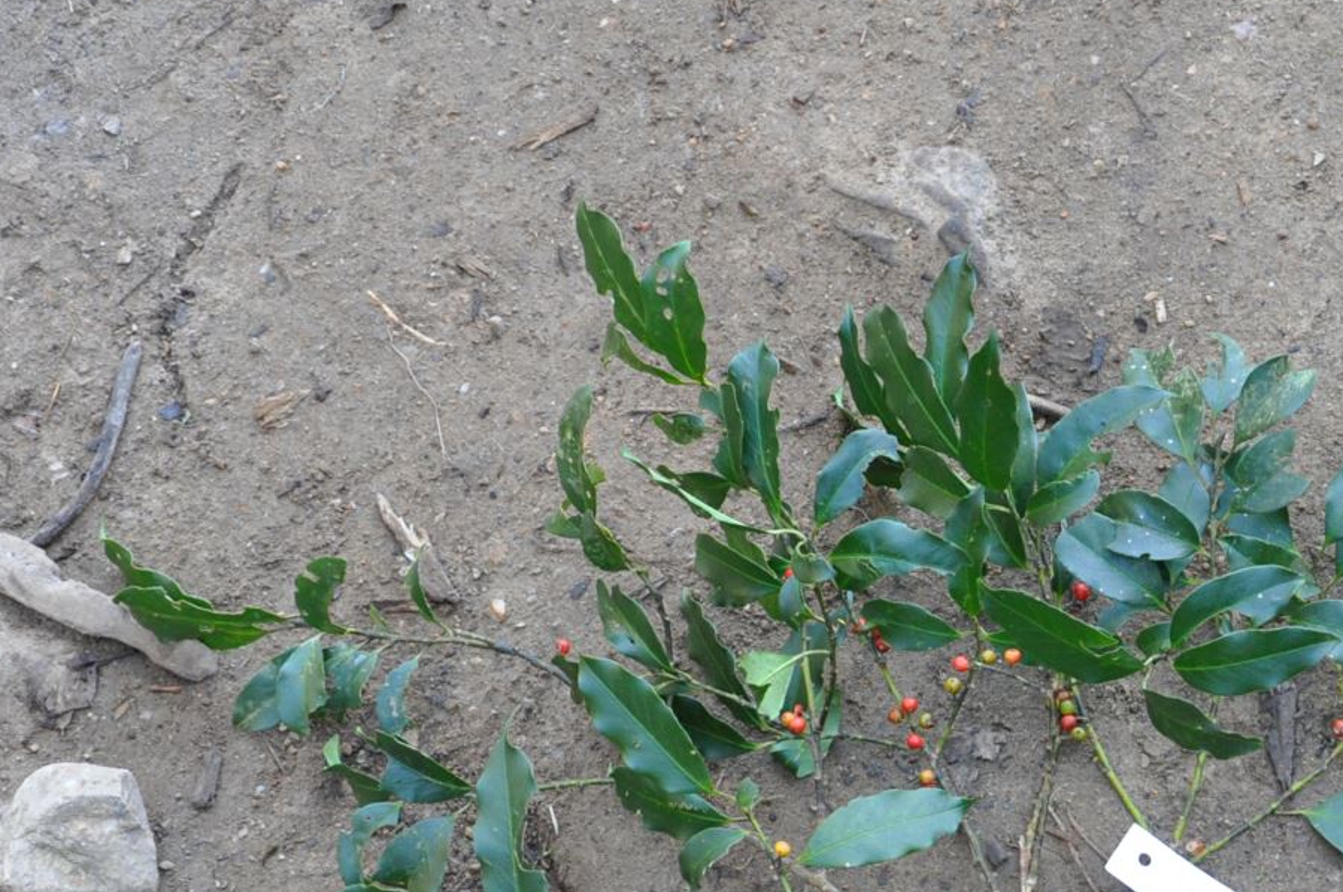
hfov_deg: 23.6
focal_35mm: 85
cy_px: 841
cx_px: 1072
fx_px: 3167
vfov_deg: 15.8
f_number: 5.6
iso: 320
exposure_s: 1/30
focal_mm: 24
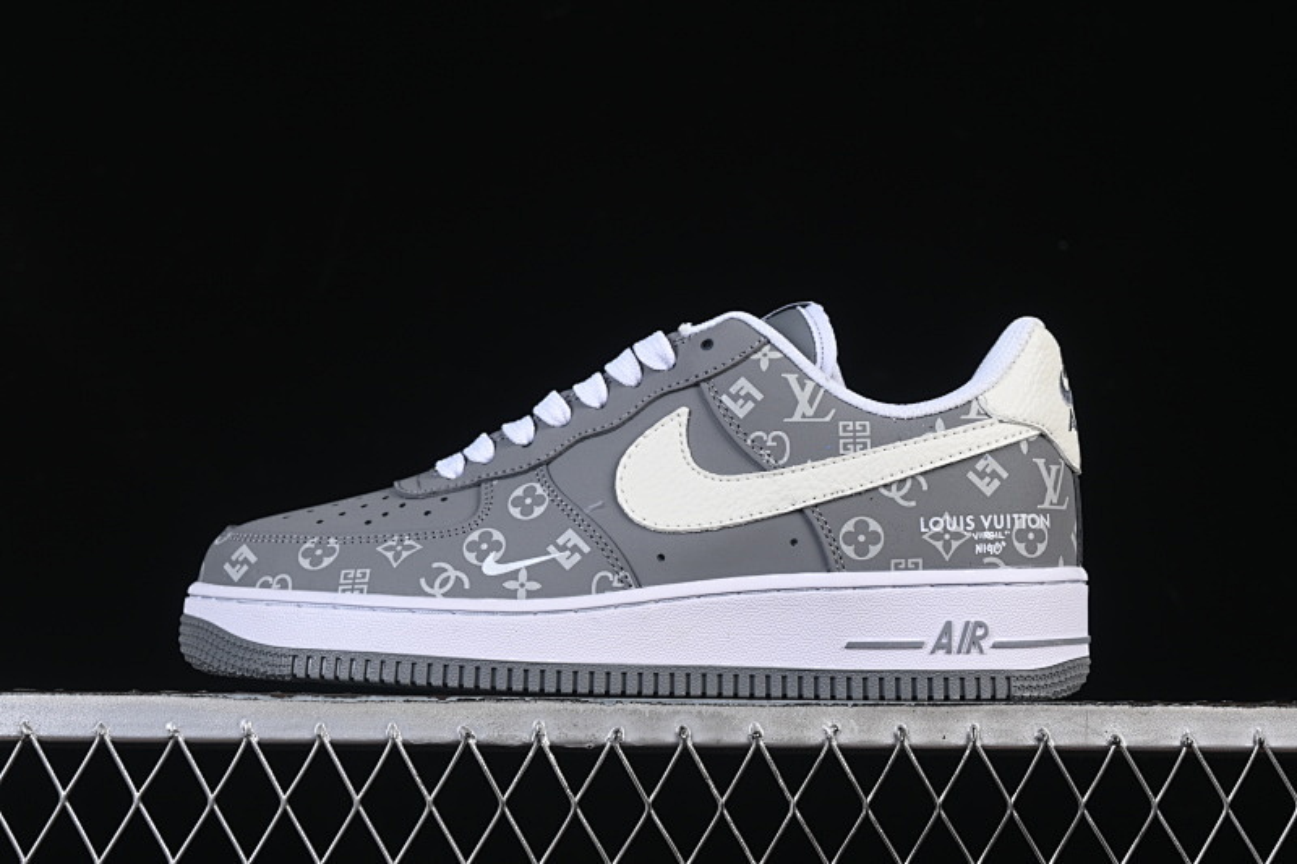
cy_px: 432
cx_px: 648
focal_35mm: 75
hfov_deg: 27.0
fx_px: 2701
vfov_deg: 18.2
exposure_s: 1/80
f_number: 8
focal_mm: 50
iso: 160
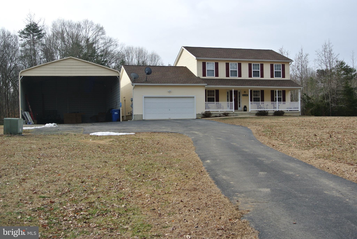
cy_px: 120
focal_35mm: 42
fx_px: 417
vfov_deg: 32.0
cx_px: 178
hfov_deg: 46.4
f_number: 4.2
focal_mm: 15.7
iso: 100
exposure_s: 1/400
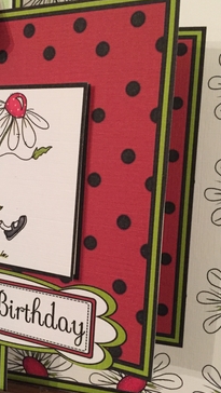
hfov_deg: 30.0
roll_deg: +0.1
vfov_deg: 51.6
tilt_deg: -16.2
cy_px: 193
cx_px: 59
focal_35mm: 39
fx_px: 406
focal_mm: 4.15
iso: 250
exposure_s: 1/17
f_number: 2.2
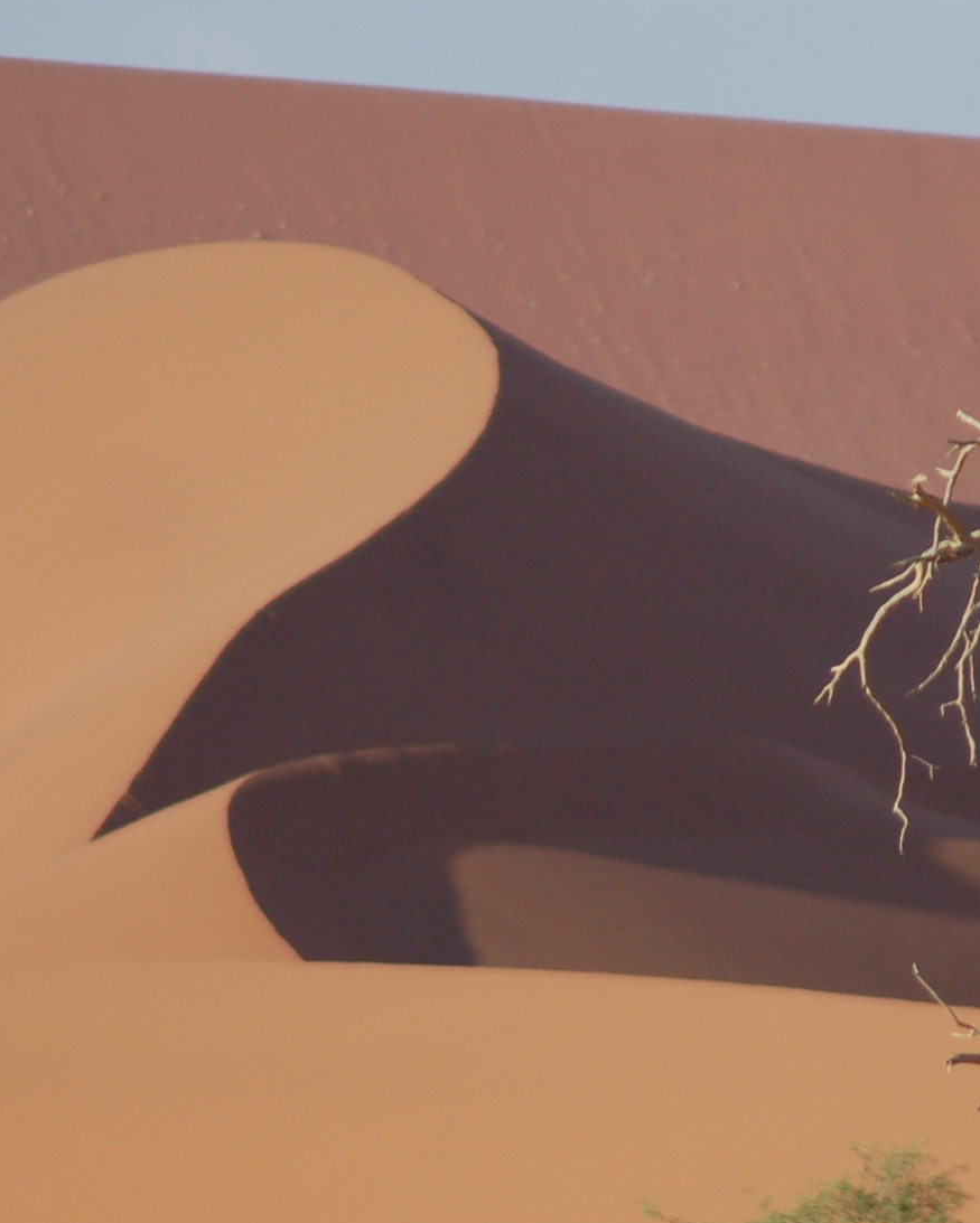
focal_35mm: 1161
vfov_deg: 1.7
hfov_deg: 1.3
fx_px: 42075
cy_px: 998
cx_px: 804
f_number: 5.6
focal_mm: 300
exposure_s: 1/1250
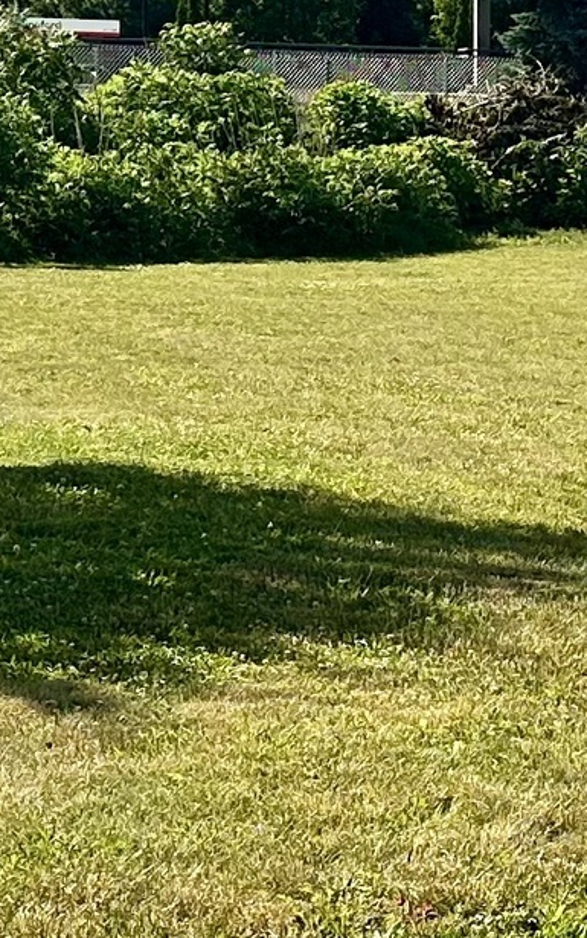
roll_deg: -1.1
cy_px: 380
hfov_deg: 9.9
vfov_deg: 16.4
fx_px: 3247
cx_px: 1005
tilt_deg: -6.1
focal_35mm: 127
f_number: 1.78
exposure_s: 1/4762
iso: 80
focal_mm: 6.86
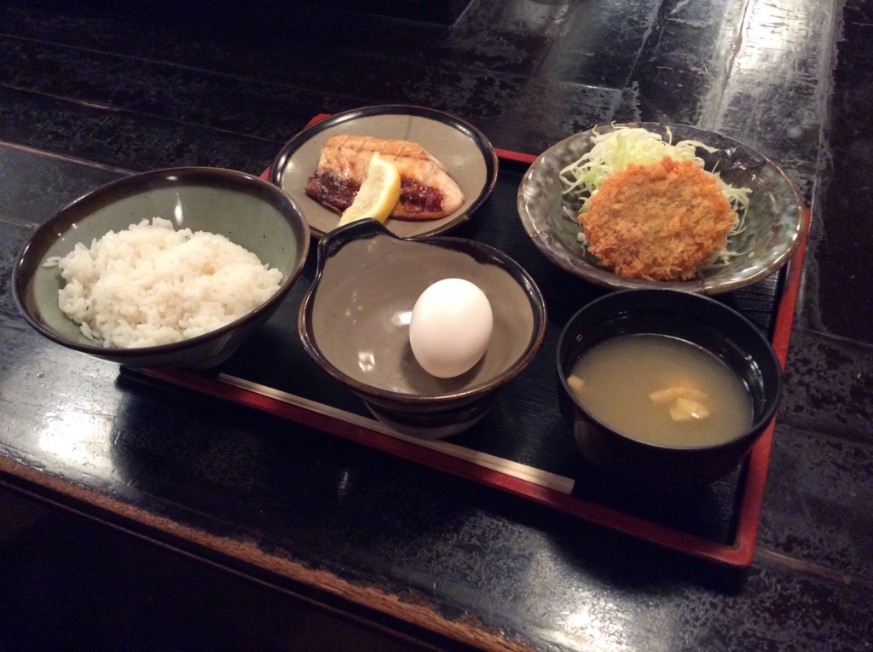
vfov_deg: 44.1
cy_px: 326
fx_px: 806
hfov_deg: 56.9
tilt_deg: -45.9
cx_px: 436
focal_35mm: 32
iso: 320
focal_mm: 3.3
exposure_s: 1/24
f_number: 2.4
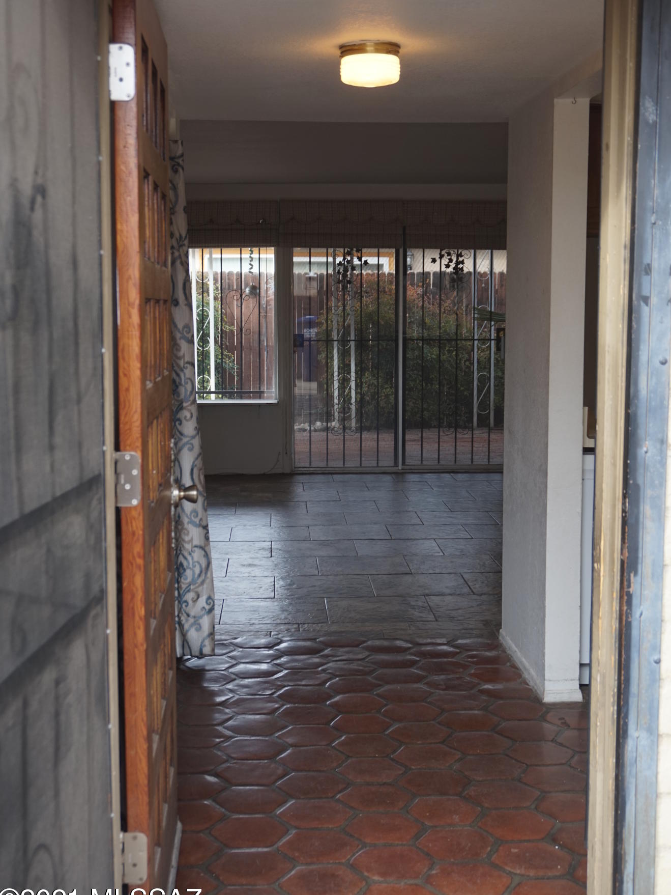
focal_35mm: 48
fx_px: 1229
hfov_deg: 30.5
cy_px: 435
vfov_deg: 40.0
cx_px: 334
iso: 160
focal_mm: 29
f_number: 4.5
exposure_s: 1/60
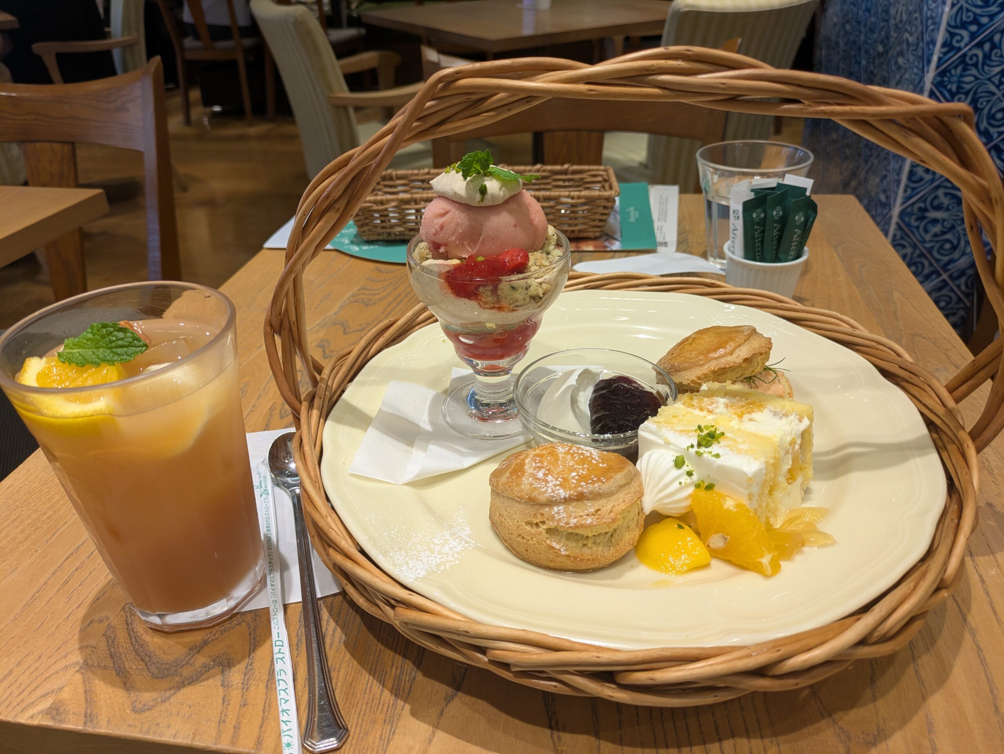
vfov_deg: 54.9
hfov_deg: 69.4
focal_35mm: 25
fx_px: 725
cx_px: 502
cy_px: 377
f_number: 1.89
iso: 59
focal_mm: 5.43
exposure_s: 1/30
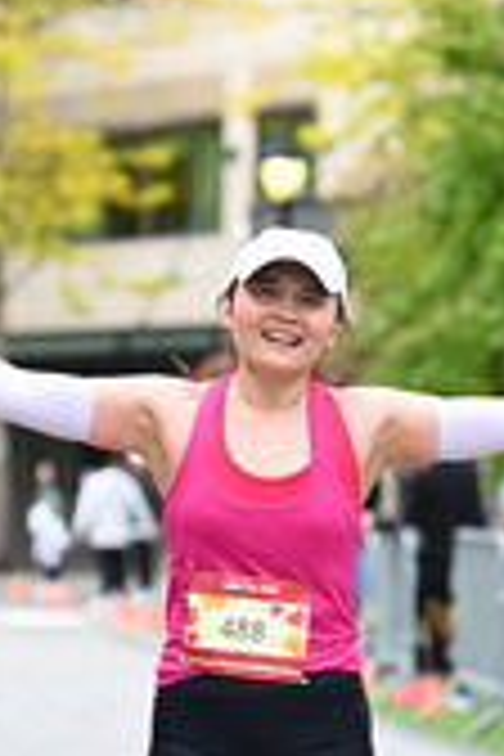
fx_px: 5649
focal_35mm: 269
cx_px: 223
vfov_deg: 7.7
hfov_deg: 5.1
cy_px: 454
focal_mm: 82
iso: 640
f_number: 2.8
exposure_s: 1/2000
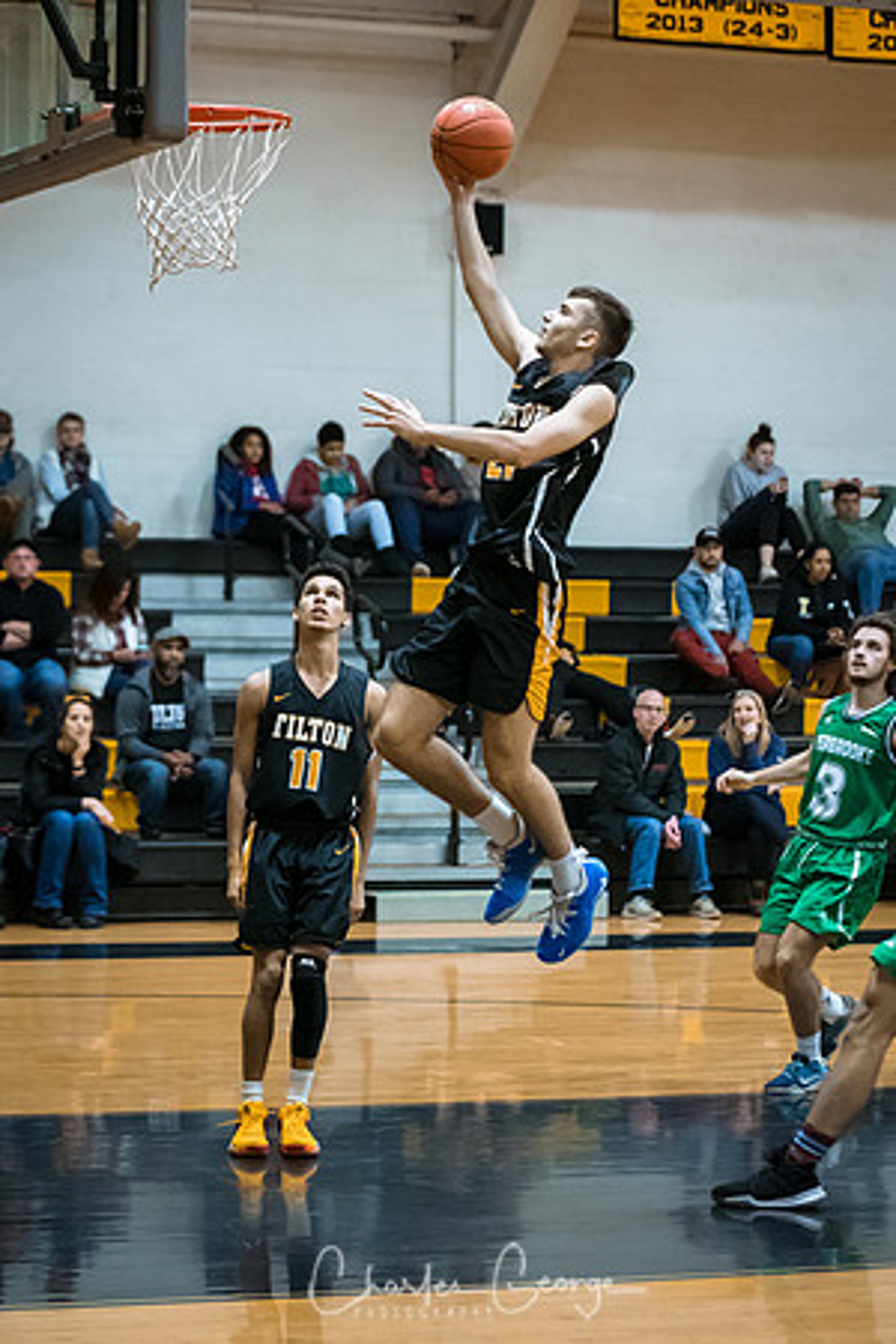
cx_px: 448
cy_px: 672
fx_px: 3920
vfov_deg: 19.5
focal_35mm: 105
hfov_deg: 13.0
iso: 3200
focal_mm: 70
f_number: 2.8
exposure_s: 1/400
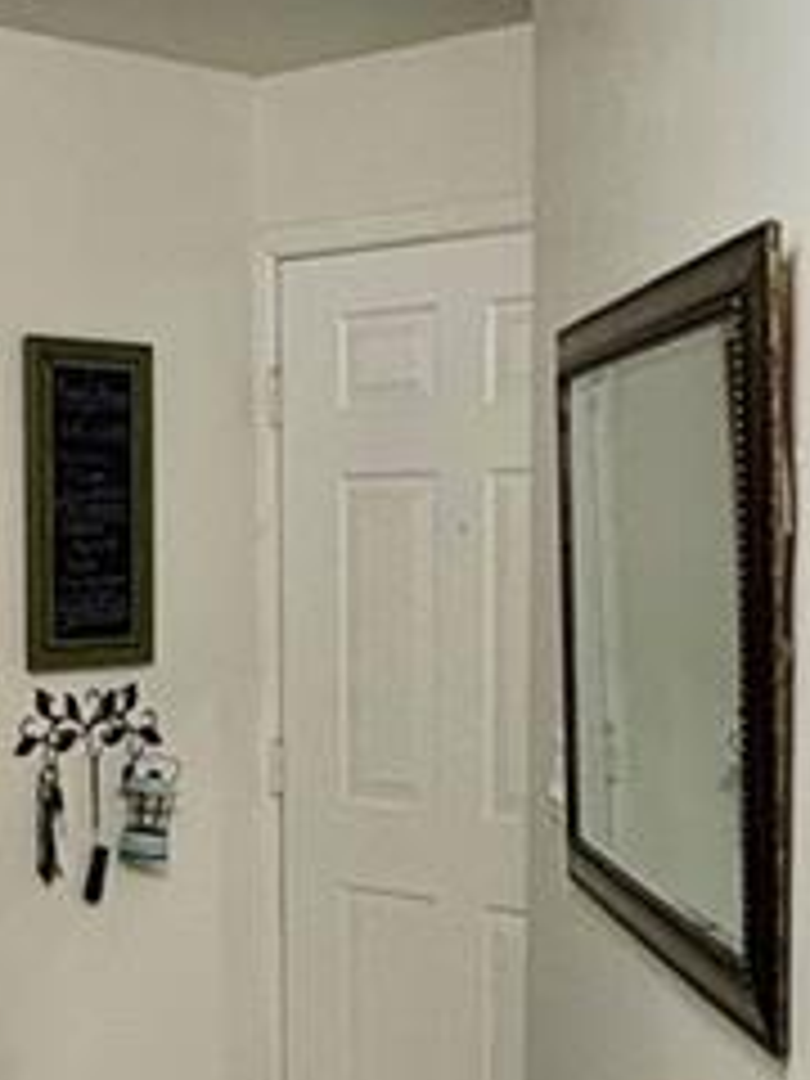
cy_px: 828
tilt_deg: -7.9
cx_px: 148
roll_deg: +0.3
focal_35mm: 70
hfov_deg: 20.7
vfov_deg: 27.3
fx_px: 2184
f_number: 2.2
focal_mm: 2.22
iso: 320
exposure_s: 1/60
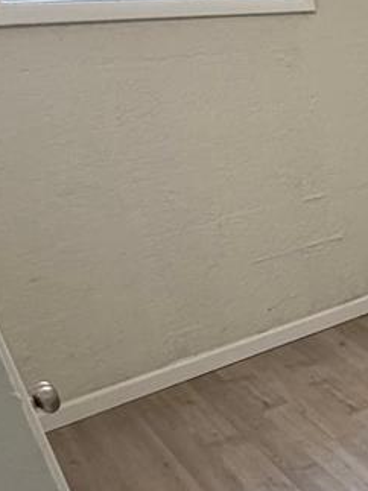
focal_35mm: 52
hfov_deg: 20.4
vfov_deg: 36.7
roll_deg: -0.3
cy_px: 296
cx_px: 652
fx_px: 738
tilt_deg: -23.9
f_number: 2.2
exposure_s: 1/60
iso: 200
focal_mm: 2.22
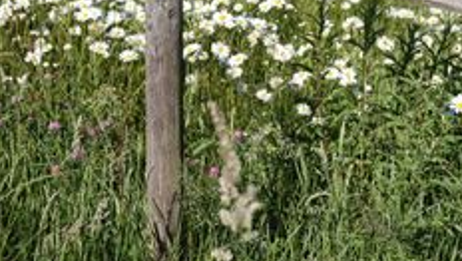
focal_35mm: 134
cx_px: 410
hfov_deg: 15.8
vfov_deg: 9.1
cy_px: 85
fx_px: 1643
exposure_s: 1/1000
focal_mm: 21.3
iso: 100
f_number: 3.5
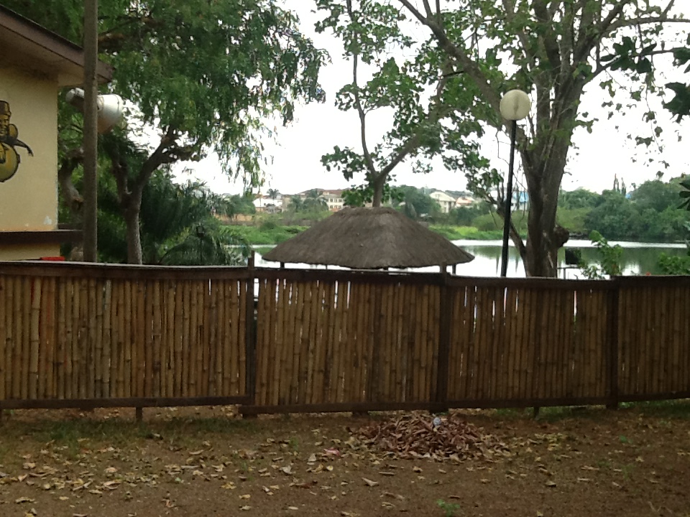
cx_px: 345
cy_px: 258
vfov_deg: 32.9
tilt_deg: -6.2
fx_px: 877
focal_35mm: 44
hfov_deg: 42.9
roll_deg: +0.7
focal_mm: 2.03
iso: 40
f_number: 2.4
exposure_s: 1/273
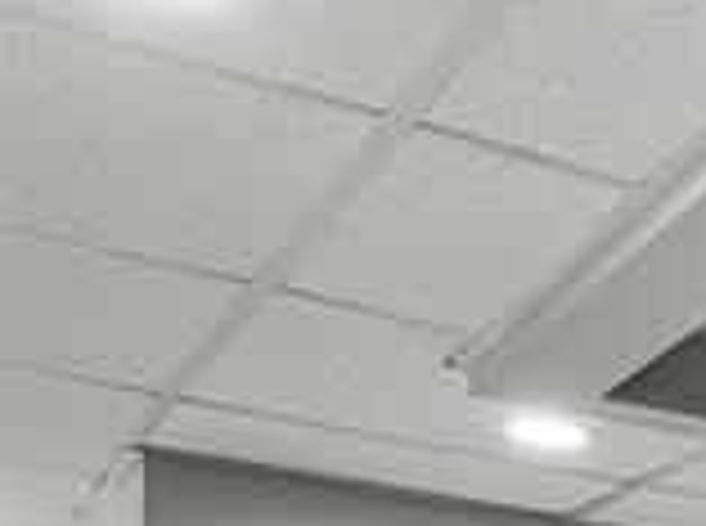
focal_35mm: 88
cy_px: 989
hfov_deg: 14.8
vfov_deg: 14.4
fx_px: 1791
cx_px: 1655
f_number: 8
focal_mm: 14
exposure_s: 1/4
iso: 400
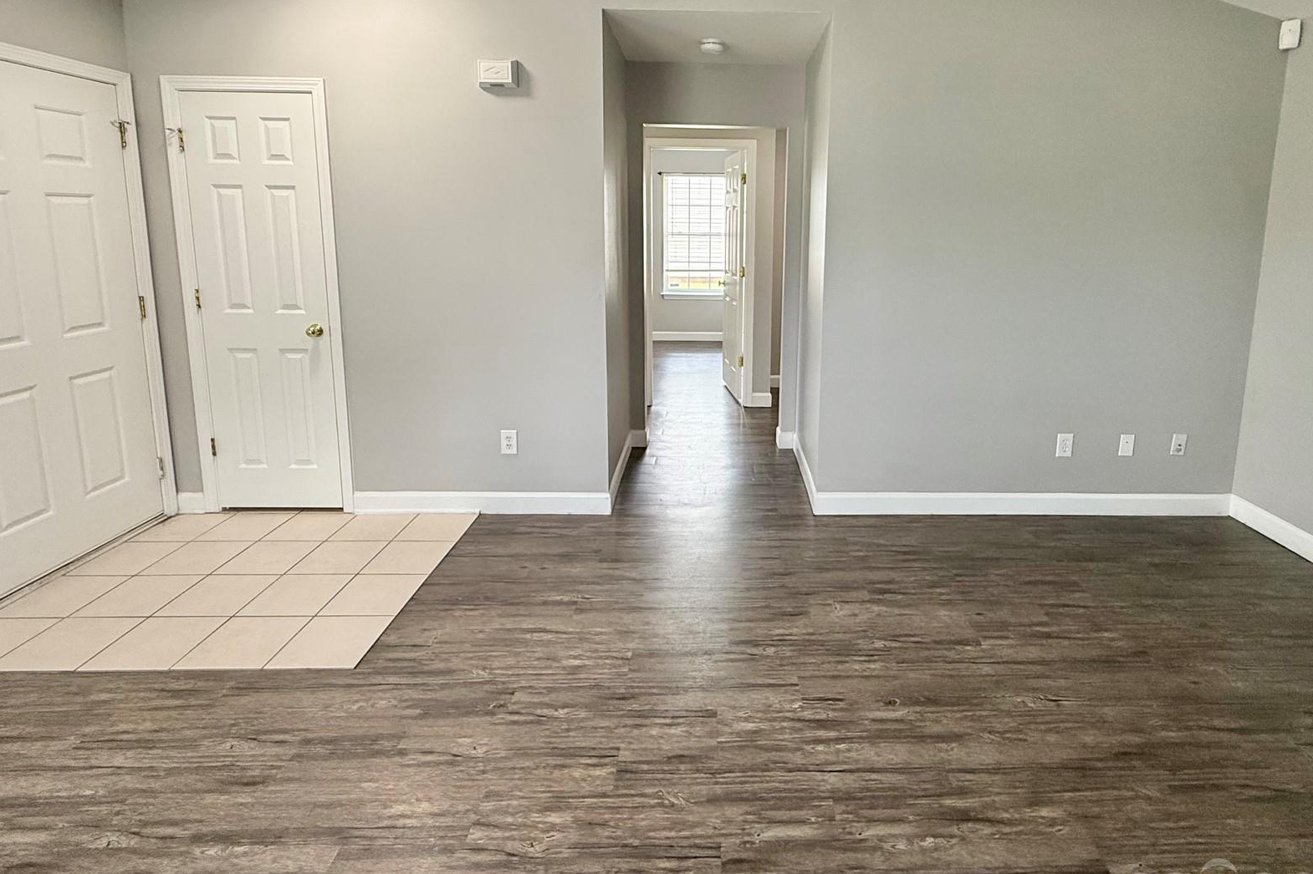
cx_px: 738
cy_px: 323
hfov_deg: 86.5
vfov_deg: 63.5
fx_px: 693
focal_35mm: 19
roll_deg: -0.5
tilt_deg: -9.1
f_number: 2.2
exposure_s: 1/120
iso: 200
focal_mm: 2.22
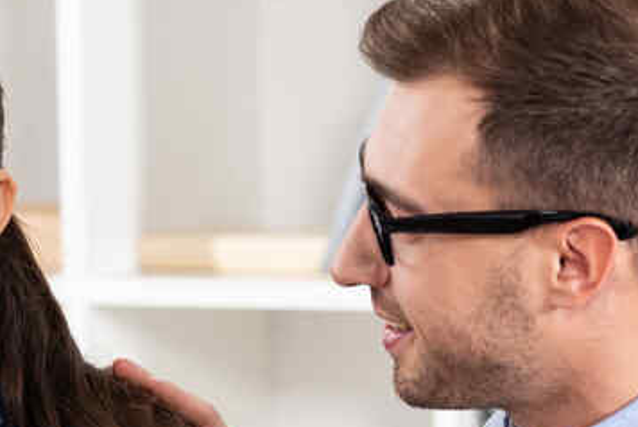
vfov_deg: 3.7
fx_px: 6687
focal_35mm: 377
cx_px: -275
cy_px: 368
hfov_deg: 5.4
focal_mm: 112
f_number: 4
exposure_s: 1/160
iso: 80
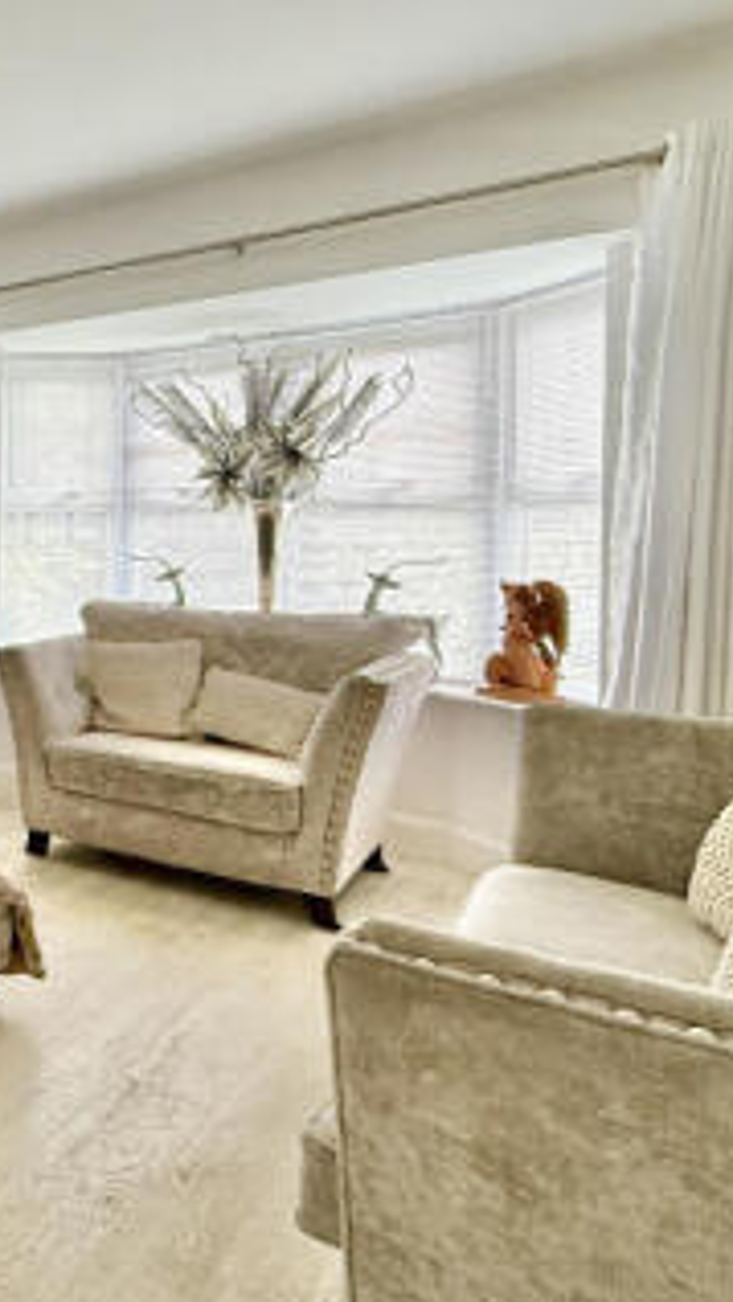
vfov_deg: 67.5
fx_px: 967
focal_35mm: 28
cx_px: -272
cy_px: 555
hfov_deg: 30.4
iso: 400
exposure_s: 1/87
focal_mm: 2.22
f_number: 2.2
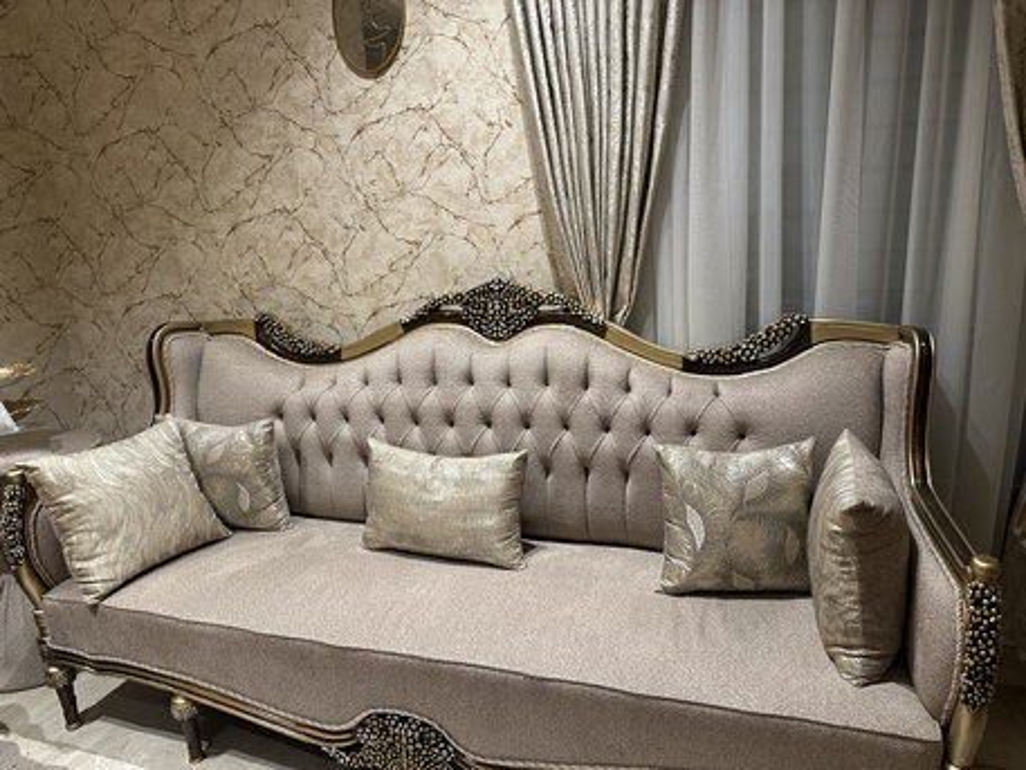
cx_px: 513
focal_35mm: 24
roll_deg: +2.5
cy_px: 385
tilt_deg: -13.0
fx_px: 712
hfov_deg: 71.6
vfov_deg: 56.8
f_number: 1.78
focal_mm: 6.86
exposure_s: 1/60
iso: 250
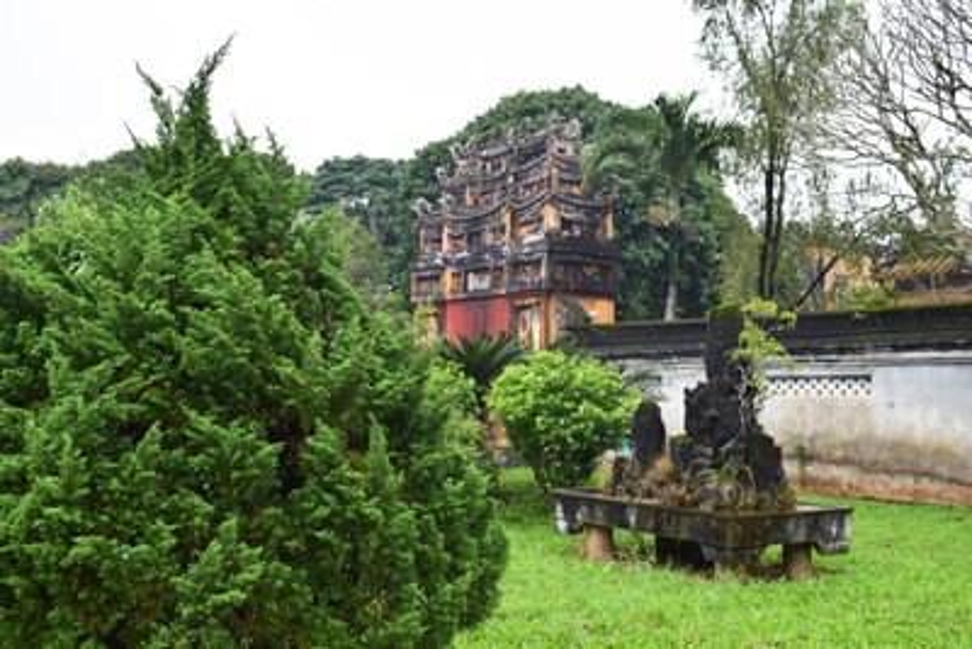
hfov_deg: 46.4
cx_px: 486
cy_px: 324
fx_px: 1134
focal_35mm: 42
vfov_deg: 31.9
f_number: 8
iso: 400
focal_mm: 28
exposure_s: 1/80
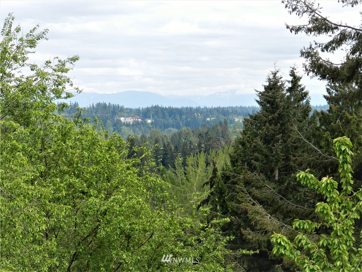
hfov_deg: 12.3
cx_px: 181
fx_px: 1673
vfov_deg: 9.3
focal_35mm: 160
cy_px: 136
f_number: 5.3
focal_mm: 28.4
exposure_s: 1/400
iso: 160
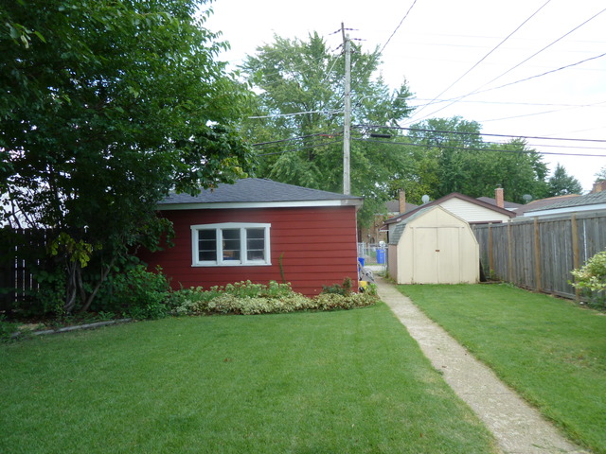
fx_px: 438
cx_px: 303
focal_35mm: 25
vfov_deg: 54.9
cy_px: 227
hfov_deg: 69.4
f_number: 3.3
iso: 80
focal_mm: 4.1
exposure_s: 1/125
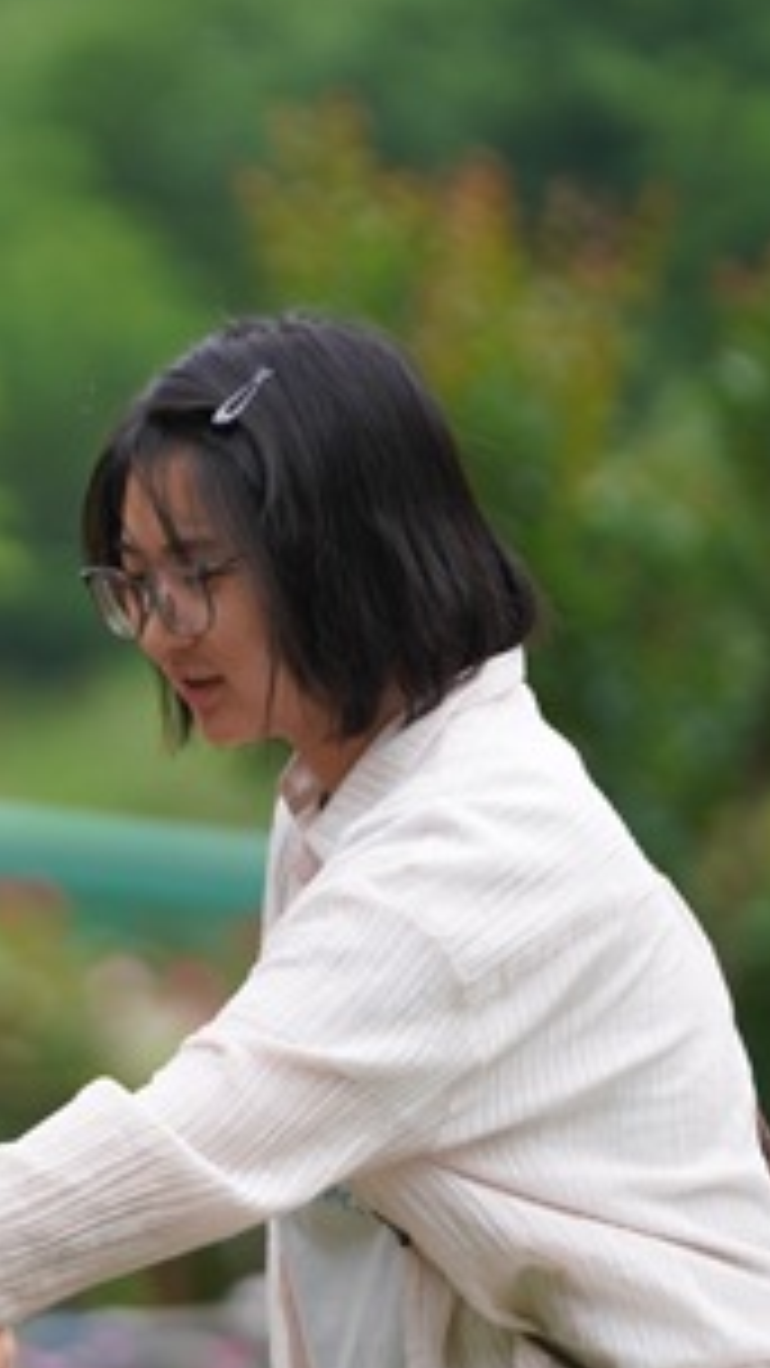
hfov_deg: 2.7
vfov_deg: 4.8
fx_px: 16225
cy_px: 914
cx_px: -153
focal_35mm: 447
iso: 500
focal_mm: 162
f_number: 2.8
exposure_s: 1/2500
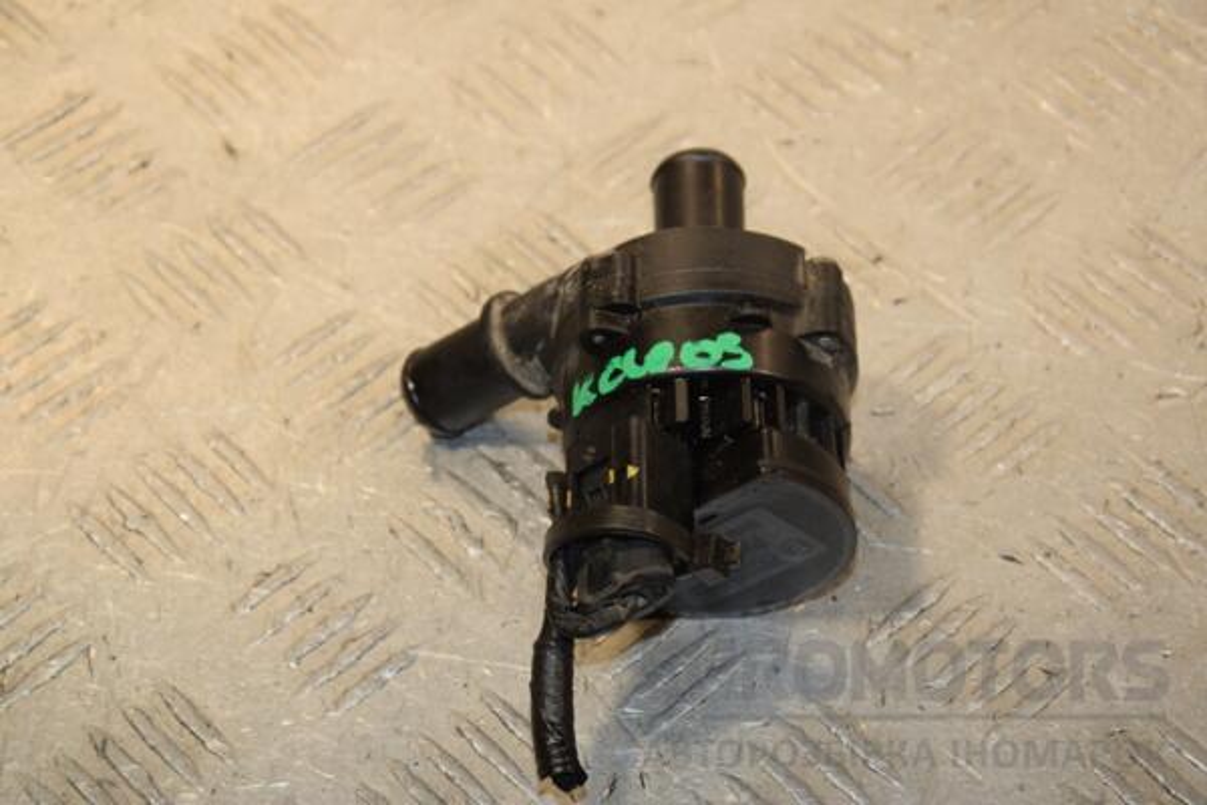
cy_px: 402
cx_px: 604
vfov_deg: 12.2
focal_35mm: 112
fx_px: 3772
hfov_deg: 18.2
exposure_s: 1/200
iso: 800
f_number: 7.1
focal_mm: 75
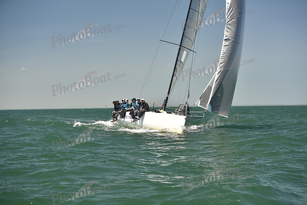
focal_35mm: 70
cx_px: 154
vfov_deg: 19.5
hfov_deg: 28.8
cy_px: 102
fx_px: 597
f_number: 4
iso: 250
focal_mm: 70
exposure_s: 1/800
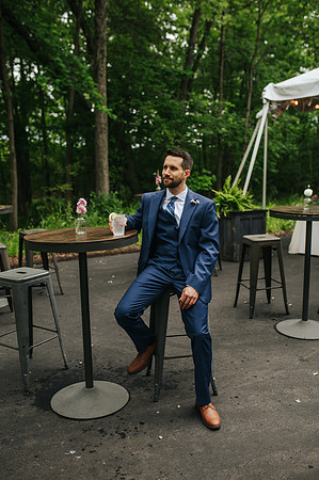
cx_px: 160
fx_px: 466
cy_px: 240
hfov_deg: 37.8
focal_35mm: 35
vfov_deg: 54.5
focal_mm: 35
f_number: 2.8
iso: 320
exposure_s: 1/1000
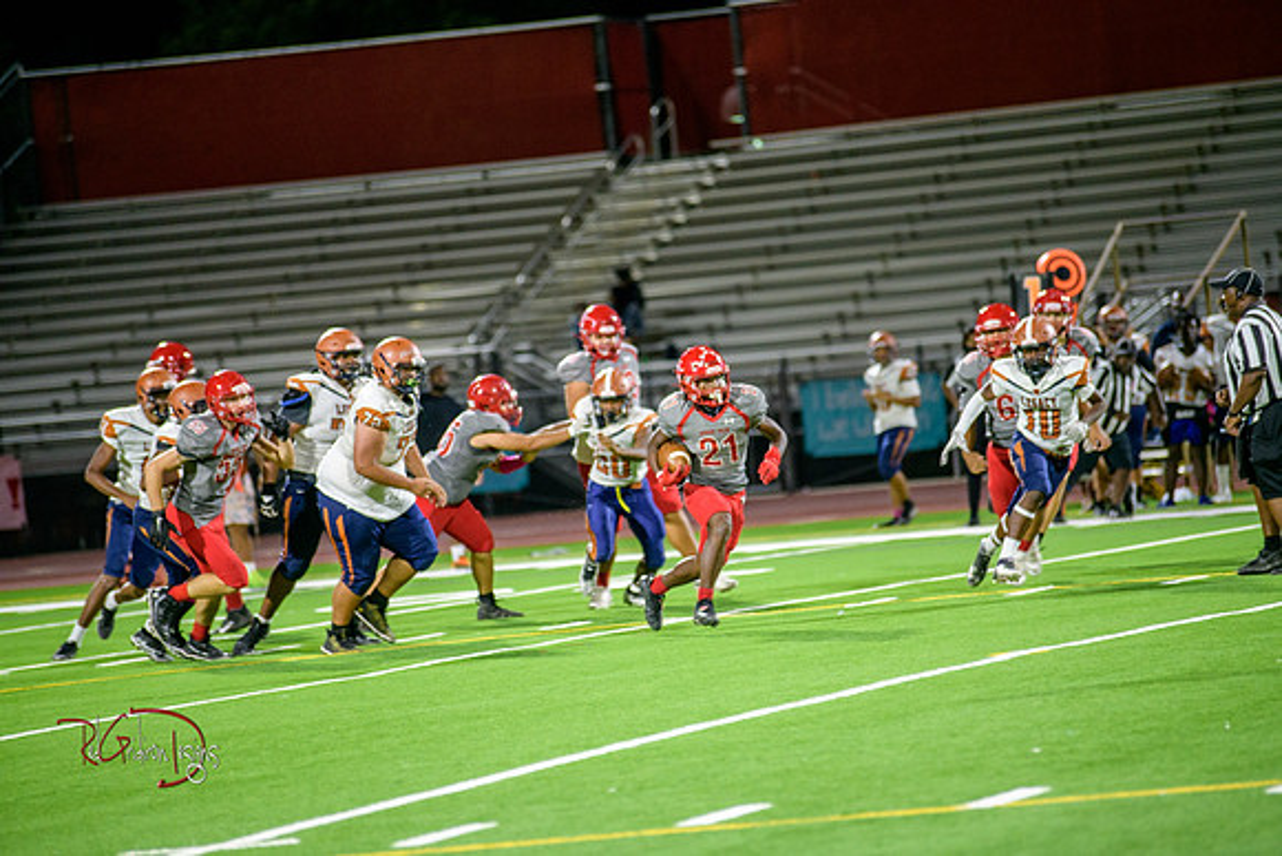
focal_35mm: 200
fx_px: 7124
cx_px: 641
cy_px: 428
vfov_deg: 6.9
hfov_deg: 10.3
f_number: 2.8
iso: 1600
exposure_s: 1/250
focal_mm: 200
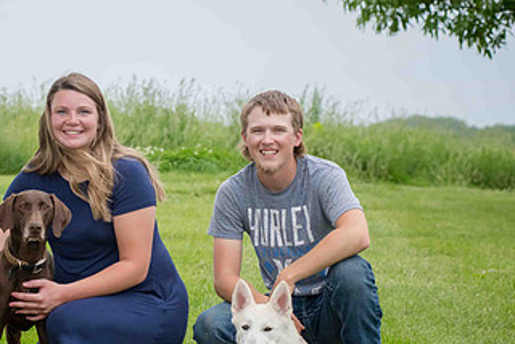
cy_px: 199
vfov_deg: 9.5
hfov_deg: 14.1
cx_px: 148
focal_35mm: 145
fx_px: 2076
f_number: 5.6
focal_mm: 80
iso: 400
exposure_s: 1/1000
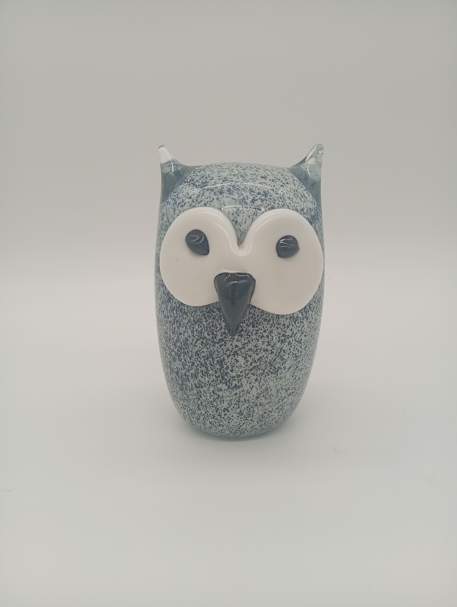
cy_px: 304
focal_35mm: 27
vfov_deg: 65.2
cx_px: 228
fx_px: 474
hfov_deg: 51.5
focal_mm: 3.98
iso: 50
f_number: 1.8
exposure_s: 1/100
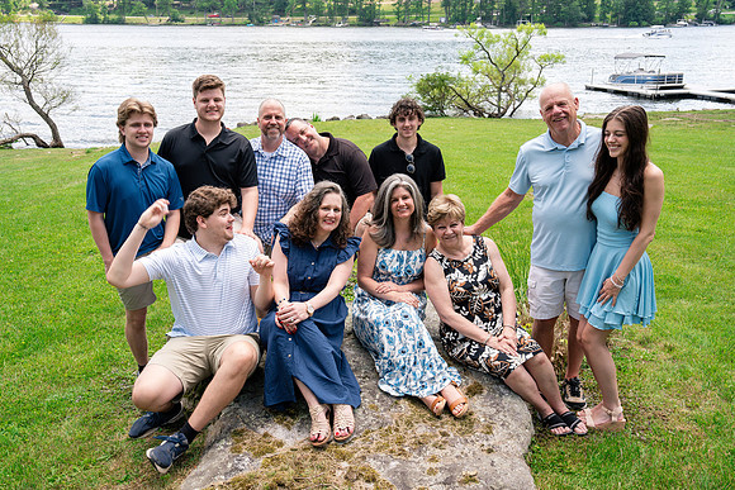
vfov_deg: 37.2
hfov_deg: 53.5
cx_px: 355
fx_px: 728
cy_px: 248
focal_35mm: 36
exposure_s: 1/250
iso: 250
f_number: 6.3
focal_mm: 34
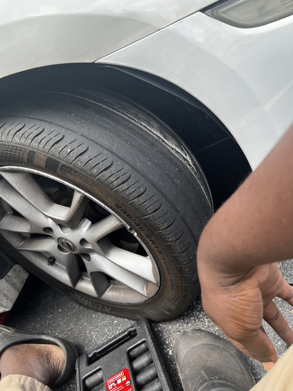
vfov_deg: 67.3
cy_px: 196
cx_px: 146
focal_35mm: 26
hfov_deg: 53.1
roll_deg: +29.7
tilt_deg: -27.0
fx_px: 293
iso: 50
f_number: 1.5
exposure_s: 1/513
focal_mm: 5.7
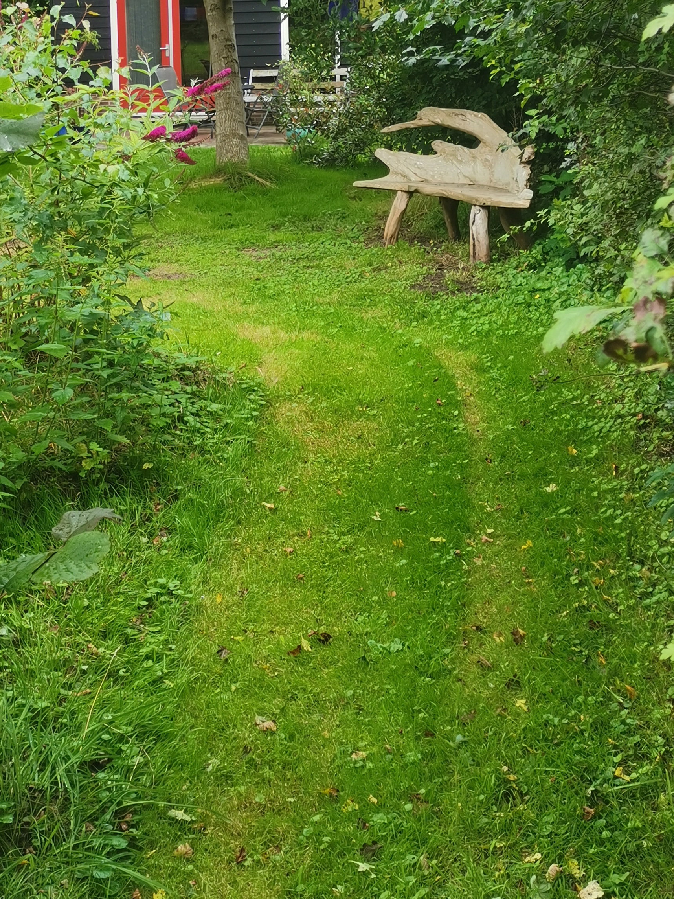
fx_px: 1532
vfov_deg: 32.0
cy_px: 214
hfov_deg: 24.6
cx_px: 194
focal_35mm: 59
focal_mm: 4.75
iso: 50
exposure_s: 1/368
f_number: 1.8
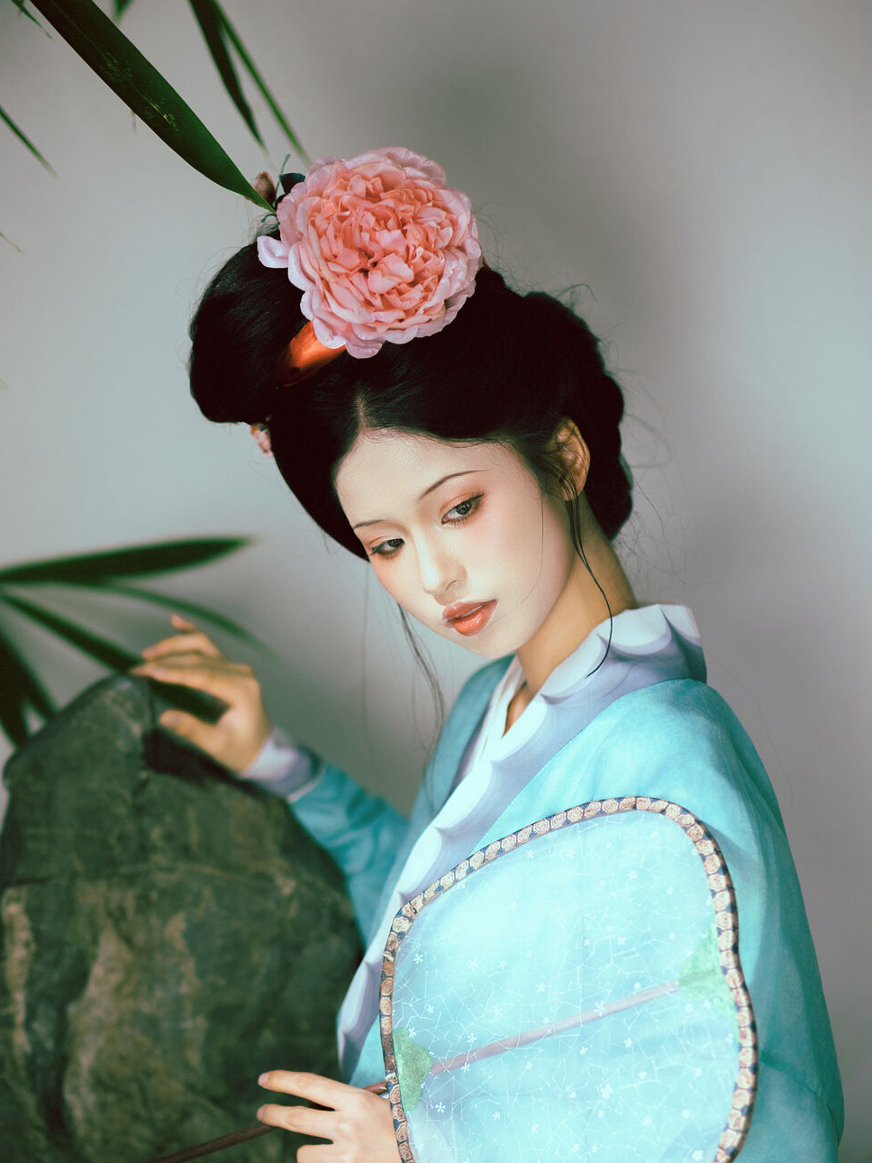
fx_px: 3828
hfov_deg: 13.0
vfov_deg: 17.2
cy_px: 691
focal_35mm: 114
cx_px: 378
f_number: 1.8
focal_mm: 85
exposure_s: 1/1250
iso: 100
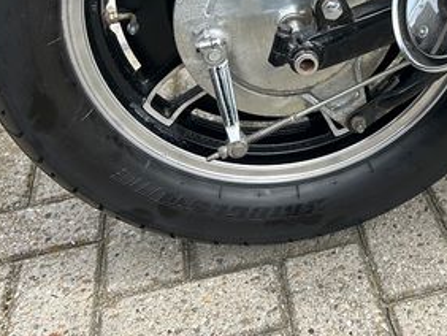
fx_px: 763
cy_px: -17
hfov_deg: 31.7
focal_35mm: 59
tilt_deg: -23.1
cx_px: 363
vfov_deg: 23.6
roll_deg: +5.7
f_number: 1.5
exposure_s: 1/1266
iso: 50
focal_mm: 5.7
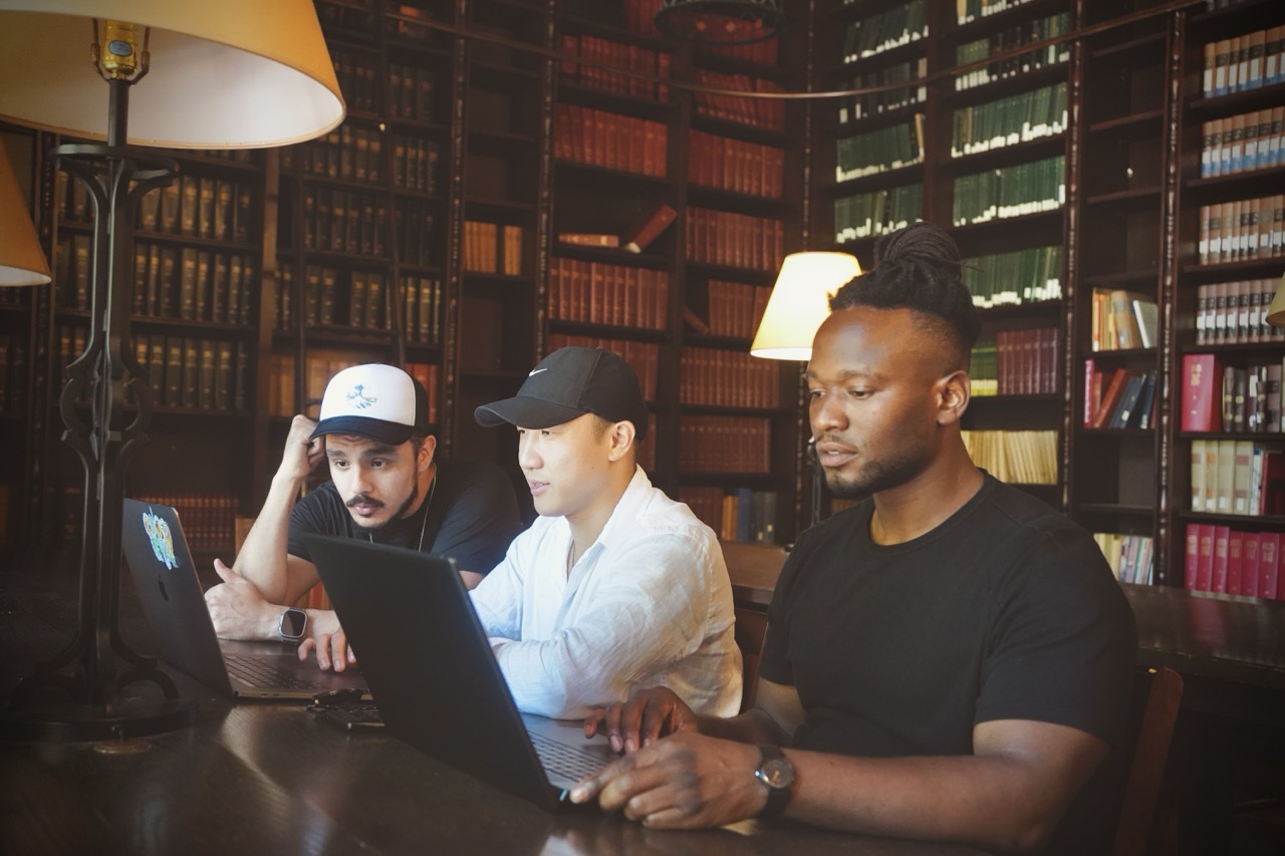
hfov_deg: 54.4
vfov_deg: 37.8
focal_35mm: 35
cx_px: 642
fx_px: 1249
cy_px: 428
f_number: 4
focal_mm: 35
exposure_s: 1/125
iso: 8000
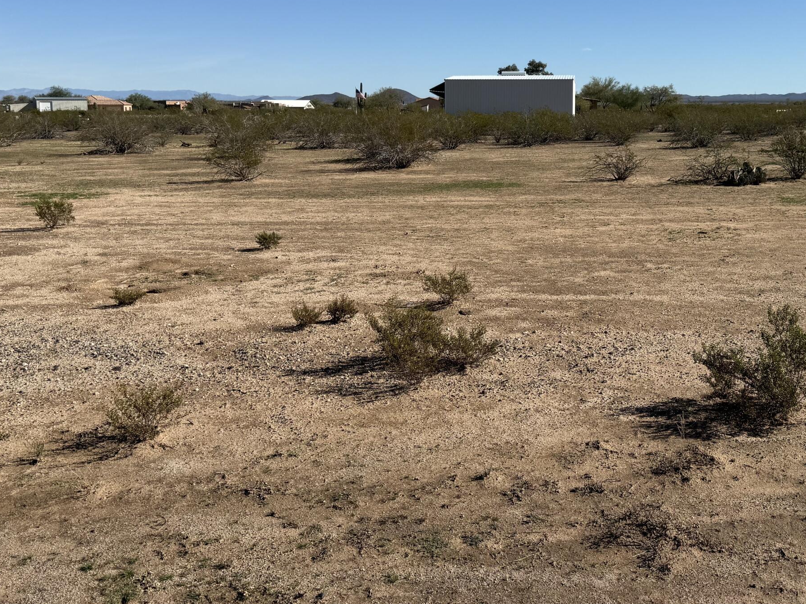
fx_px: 931
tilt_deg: -5.7
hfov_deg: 46.3
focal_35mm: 40
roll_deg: +0.1
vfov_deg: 35.7
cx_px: 516
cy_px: 211
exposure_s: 1/8130
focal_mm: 6.76
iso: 80
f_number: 1.78
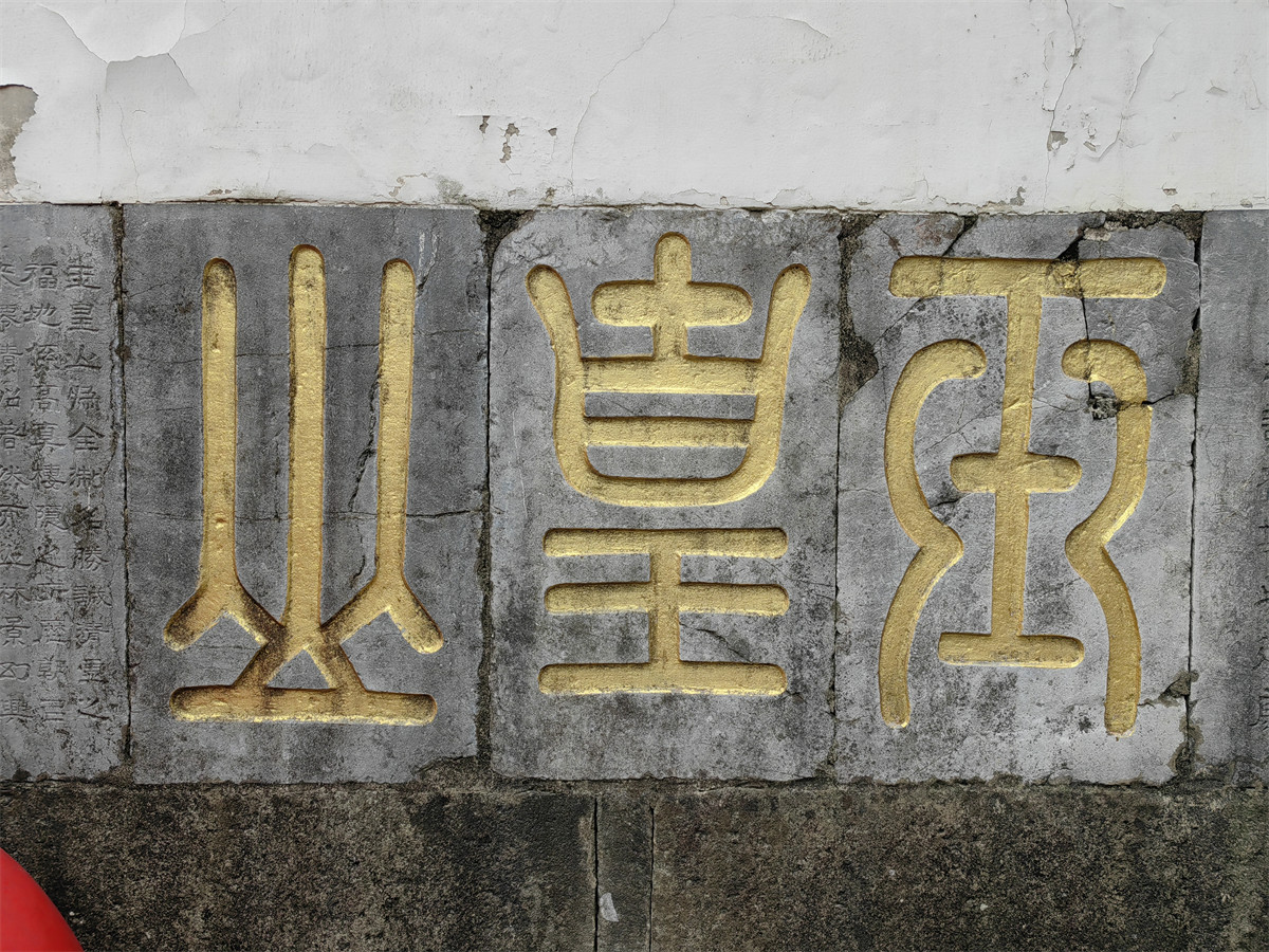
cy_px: 476
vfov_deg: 51.4
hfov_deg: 65.3
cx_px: 634
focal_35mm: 27
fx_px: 990
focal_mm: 5.54
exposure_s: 1/689
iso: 50
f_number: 1.8
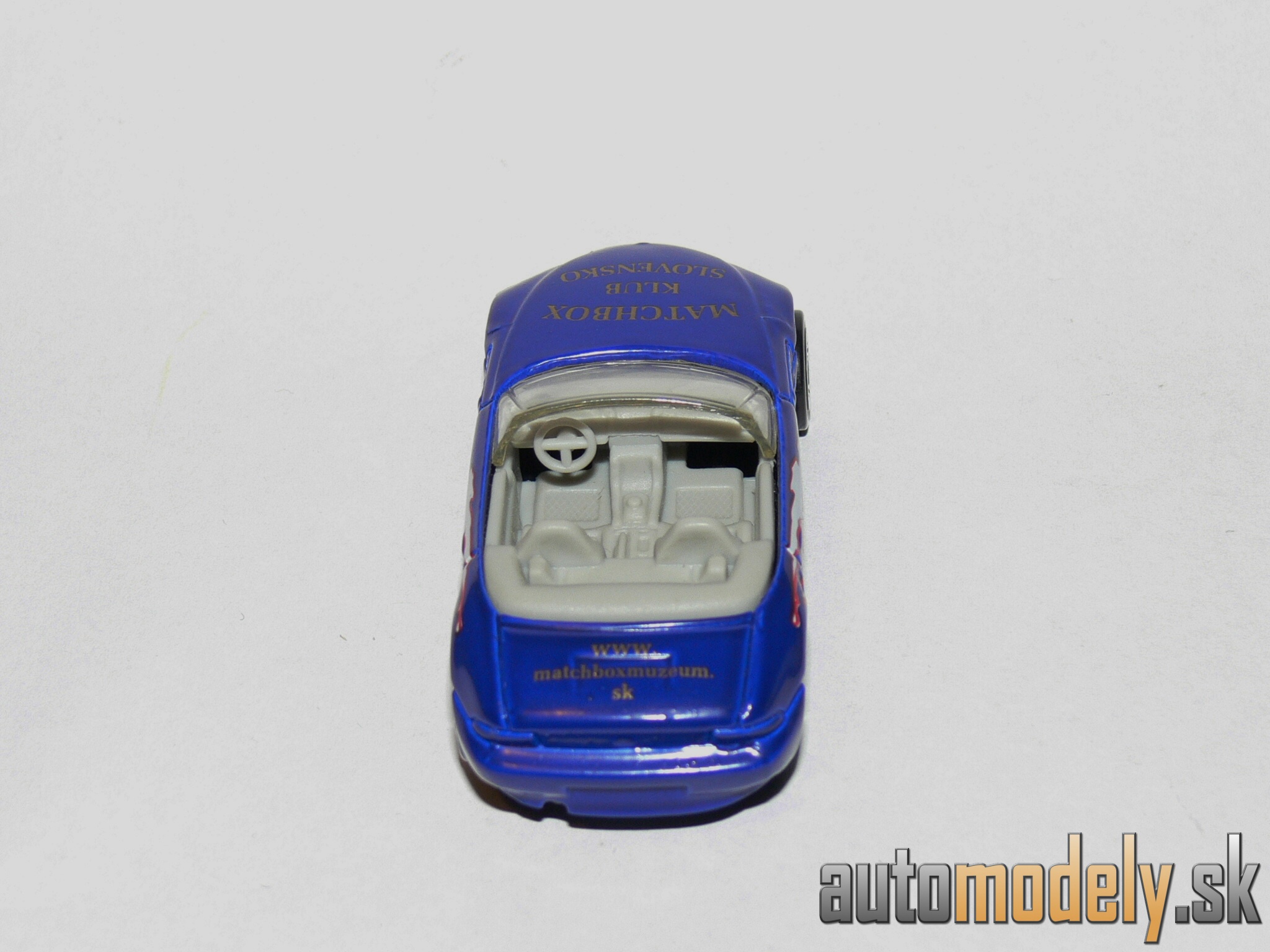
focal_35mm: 76
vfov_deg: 19.4
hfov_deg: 25.7
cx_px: 635
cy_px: 476
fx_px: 2788
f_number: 4
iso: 100
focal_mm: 12
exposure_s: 1/30
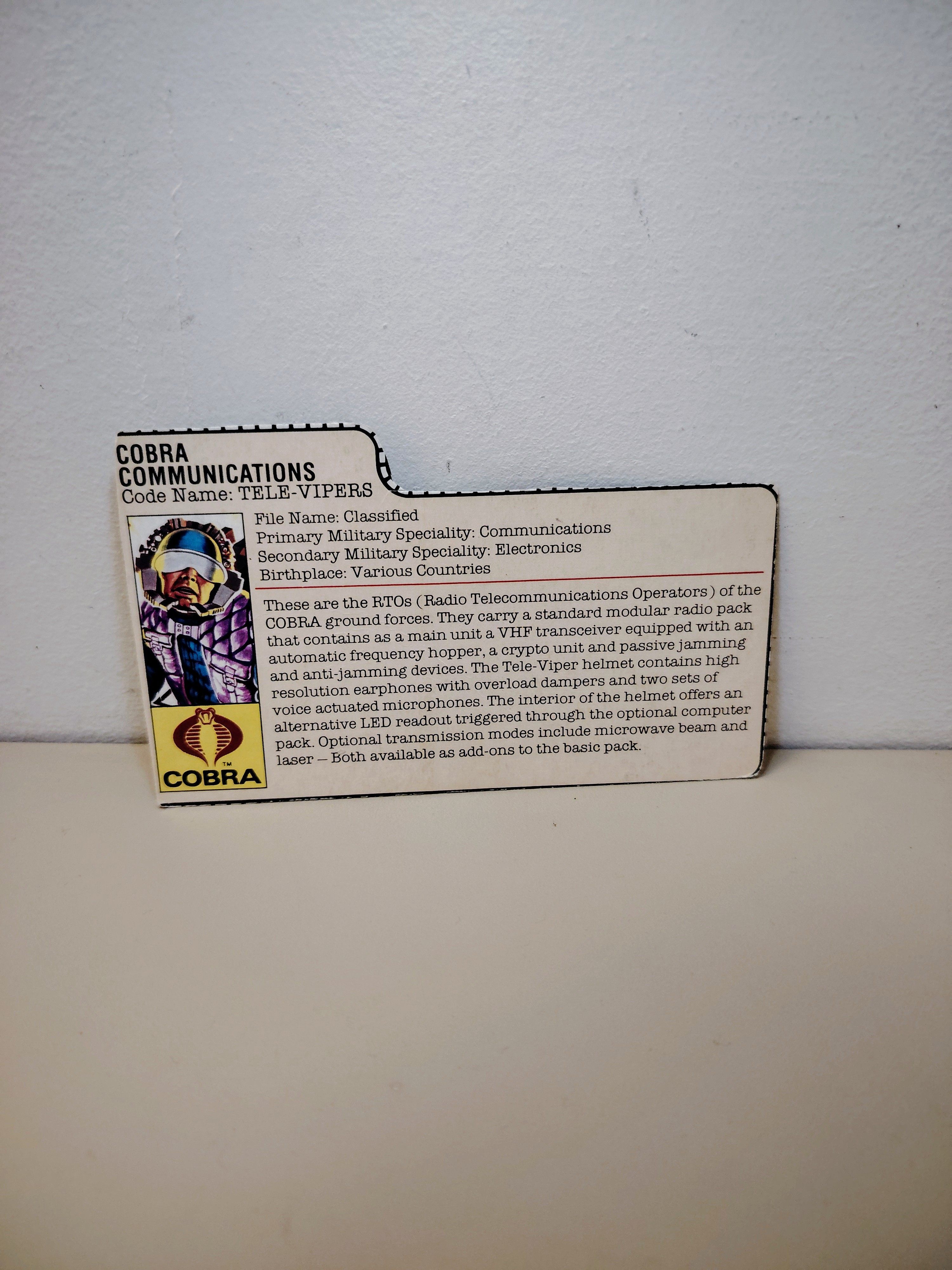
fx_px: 880
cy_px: 635
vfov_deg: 71.6
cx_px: 476
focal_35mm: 24
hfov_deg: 56.8
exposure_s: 1/50
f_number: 1.75
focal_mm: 5.25
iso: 1250
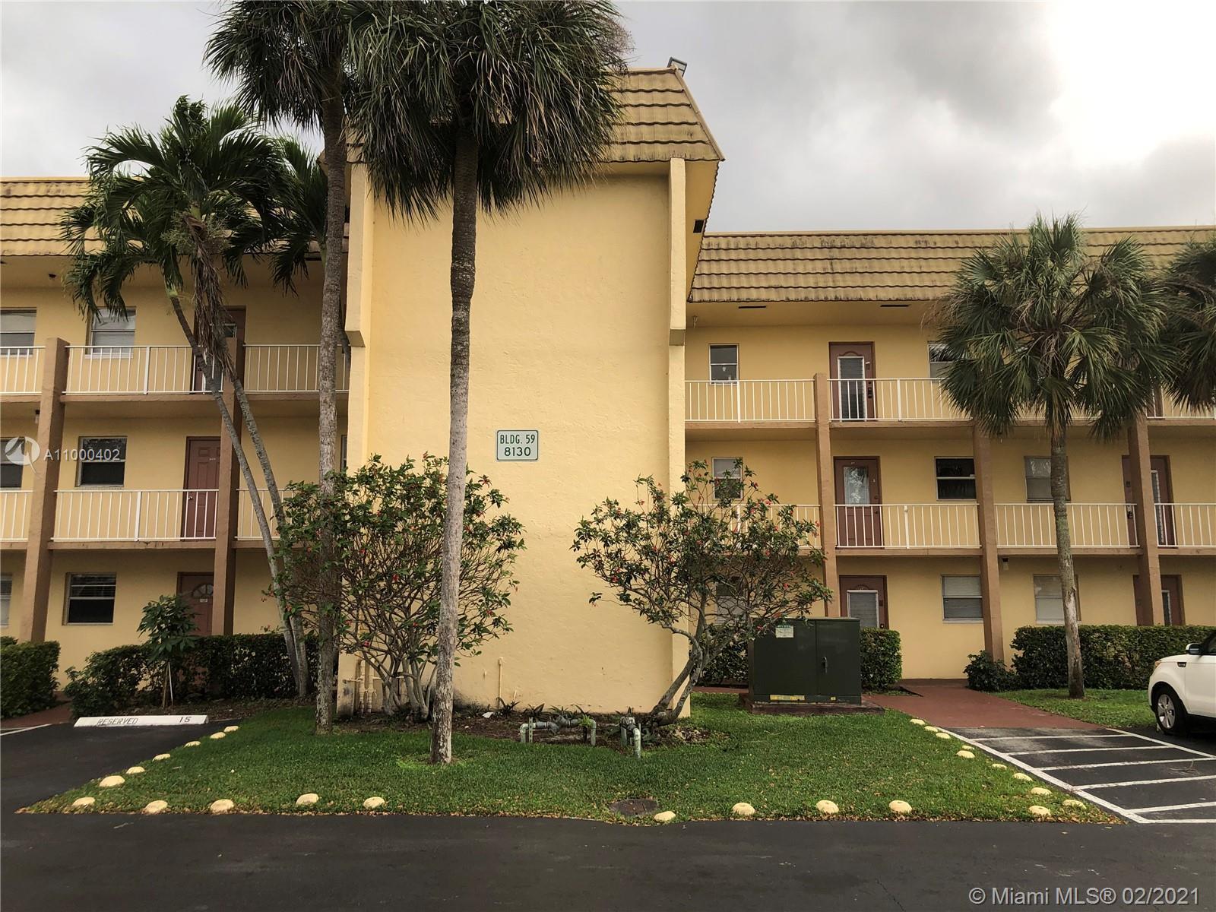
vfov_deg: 49.7
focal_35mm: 28
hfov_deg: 63.4
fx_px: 984
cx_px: 608
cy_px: 456
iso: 20
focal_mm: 3.99
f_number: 1.8
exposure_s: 1/260
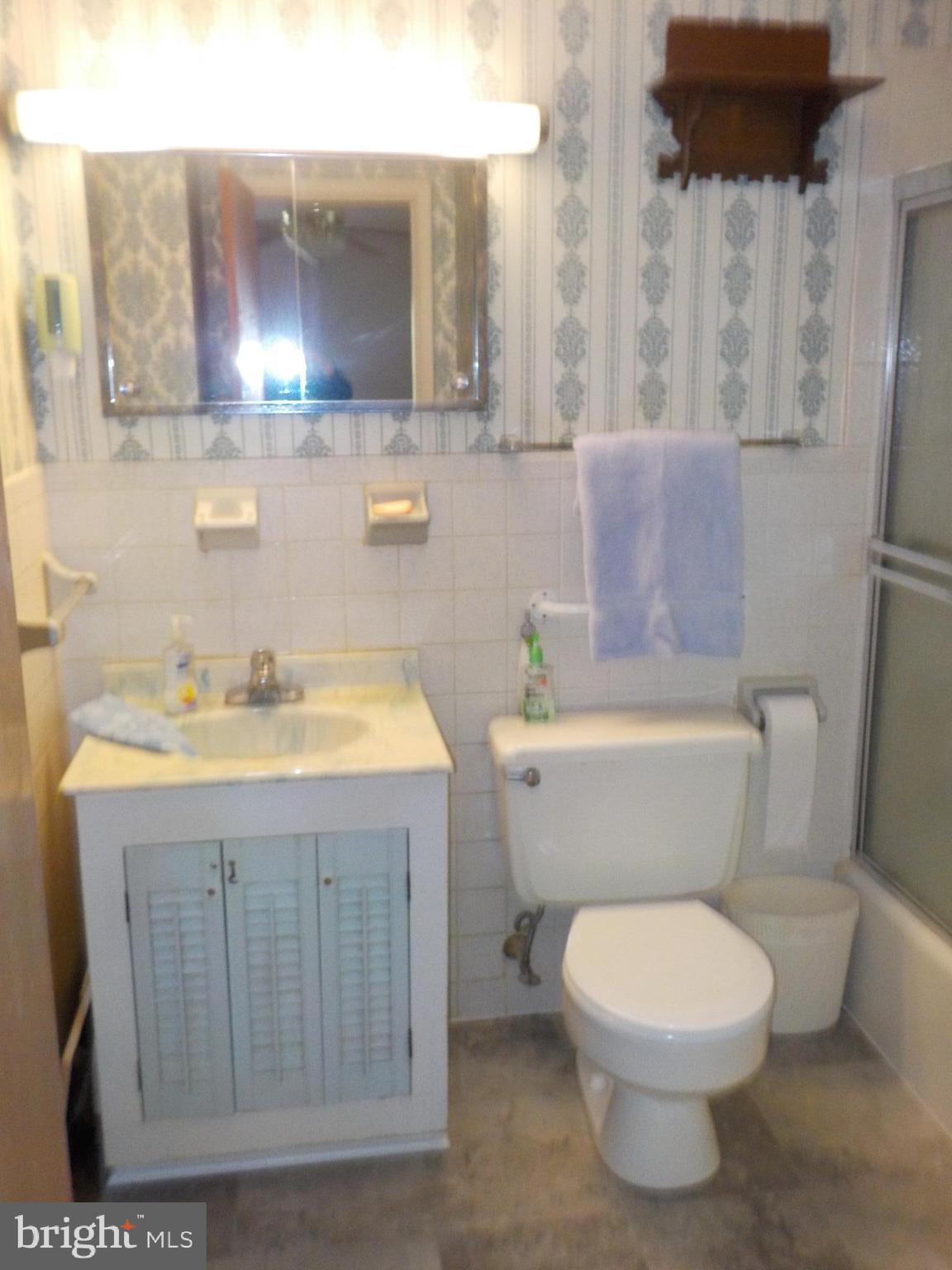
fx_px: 1100
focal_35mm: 30
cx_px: 476
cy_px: 635
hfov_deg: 46.8
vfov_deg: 60.0
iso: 320
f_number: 3.3
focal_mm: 4.1
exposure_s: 1/30
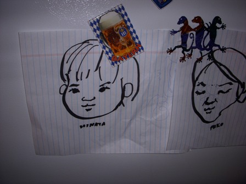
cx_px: 123
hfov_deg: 49.0
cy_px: 92
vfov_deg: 37.7
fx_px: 270
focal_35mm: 38
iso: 100
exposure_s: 1/30
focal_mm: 6.3
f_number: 3.3
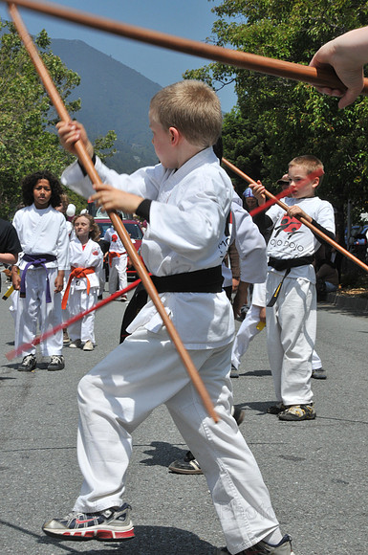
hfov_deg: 15.1
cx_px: 184
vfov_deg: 22.7
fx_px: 1384
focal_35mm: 90
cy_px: 278
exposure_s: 1/250
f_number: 22
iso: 400
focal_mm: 60
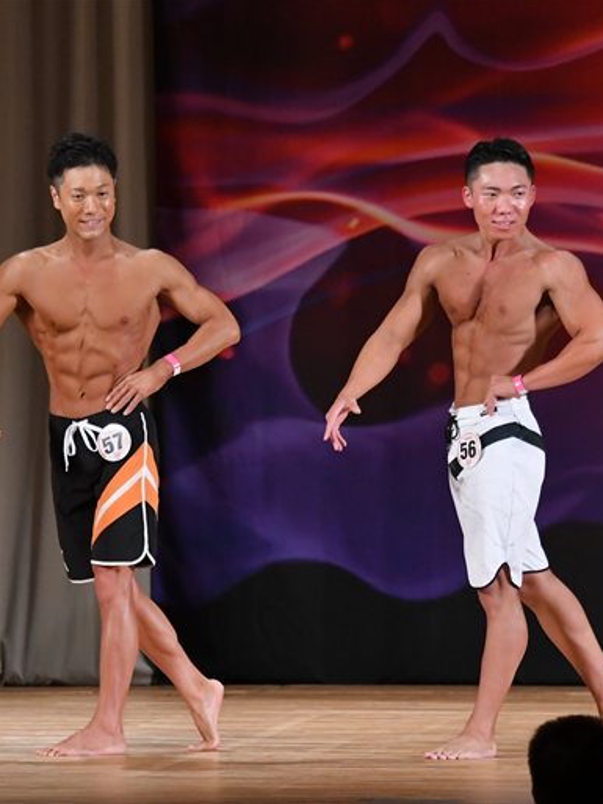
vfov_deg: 6.3
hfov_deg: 4.7
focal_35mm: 315
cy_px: 401
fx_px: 7313
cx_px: 179
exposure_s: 1/400
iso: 3200
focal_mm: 145
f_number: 5.6
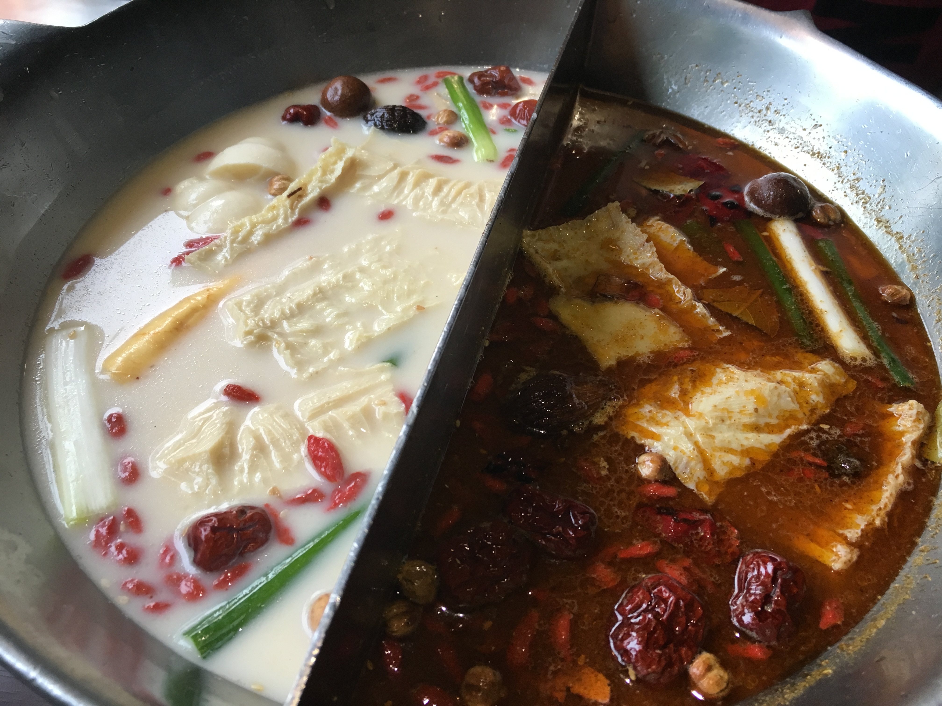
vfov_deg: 48.2
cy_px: 353
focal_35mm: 29
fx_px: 789
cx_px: 471
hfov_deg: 61.7
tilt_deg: -47.1
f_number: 2.2
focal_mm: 4.15
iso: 80
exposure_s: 1/30
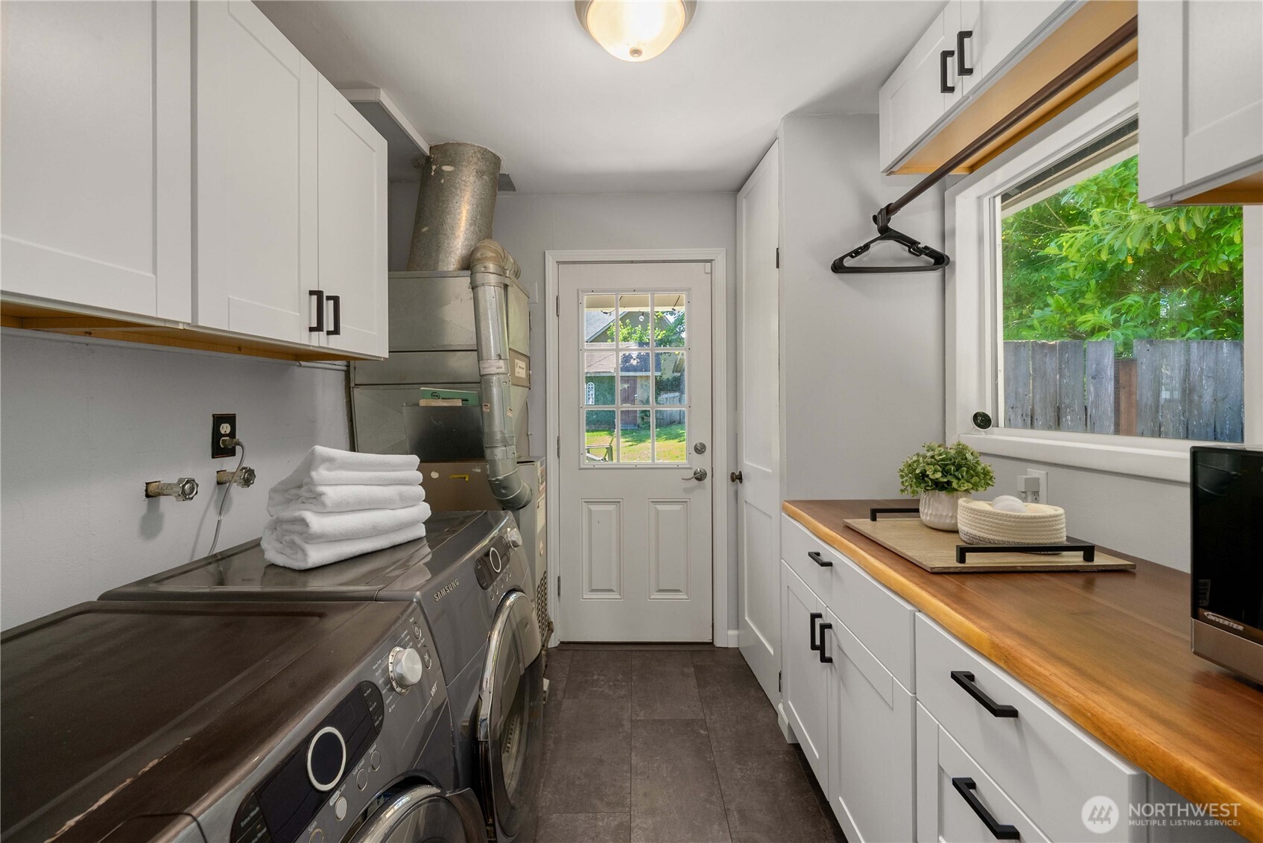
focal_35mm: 14
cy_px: 422
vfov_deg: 81.3
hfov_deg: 104.2
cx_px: 632
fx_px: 491
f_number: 7.1
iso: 1000
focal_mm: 14
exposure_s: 1/13
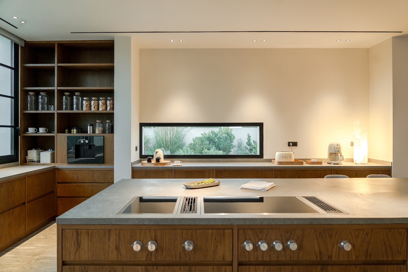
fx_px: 272
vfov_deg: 53.1
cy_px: 136
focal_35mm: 24
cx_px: 204
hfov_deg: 73.7
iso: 250
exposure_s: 1/100
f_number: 4
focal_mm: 24
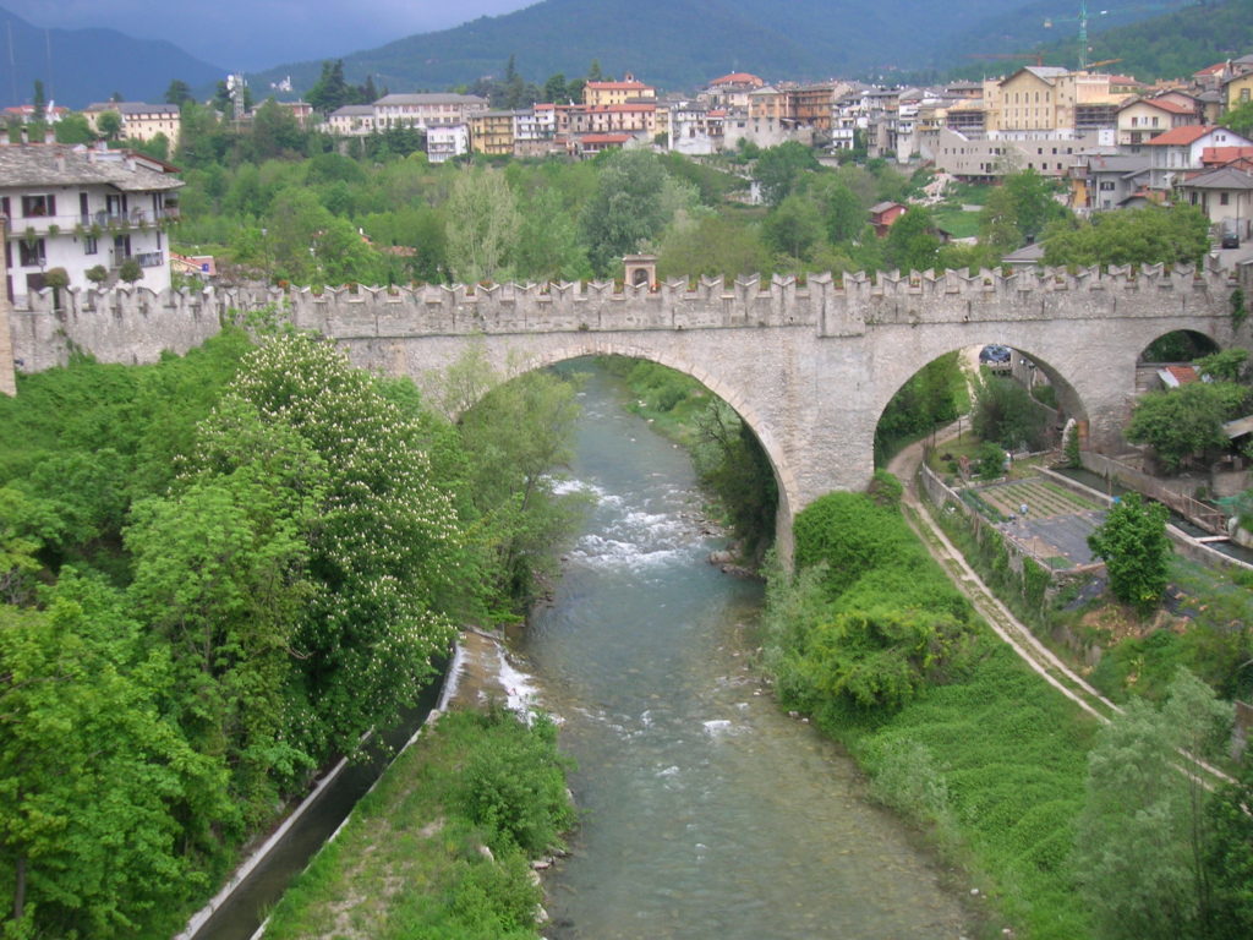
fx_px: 1665
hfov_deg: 41.2
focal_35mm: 46
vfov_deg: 31.5
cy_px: 470
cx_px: 626
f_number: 3.2
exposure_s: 1/30
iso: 56
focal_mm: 7.7
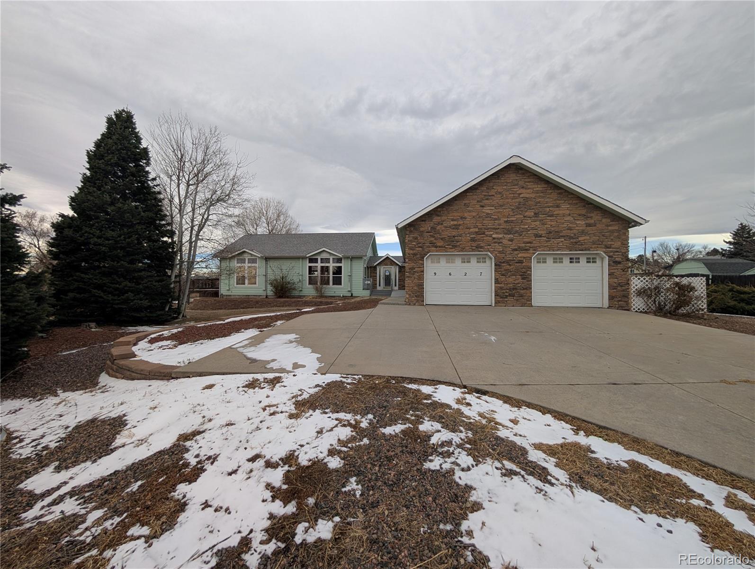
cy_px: 284
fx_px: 262
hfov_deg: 110.5
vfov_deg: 94.6
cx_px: 378
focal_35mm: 12
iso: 56
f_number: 1.7
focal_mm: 2.02
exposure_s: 1/1300
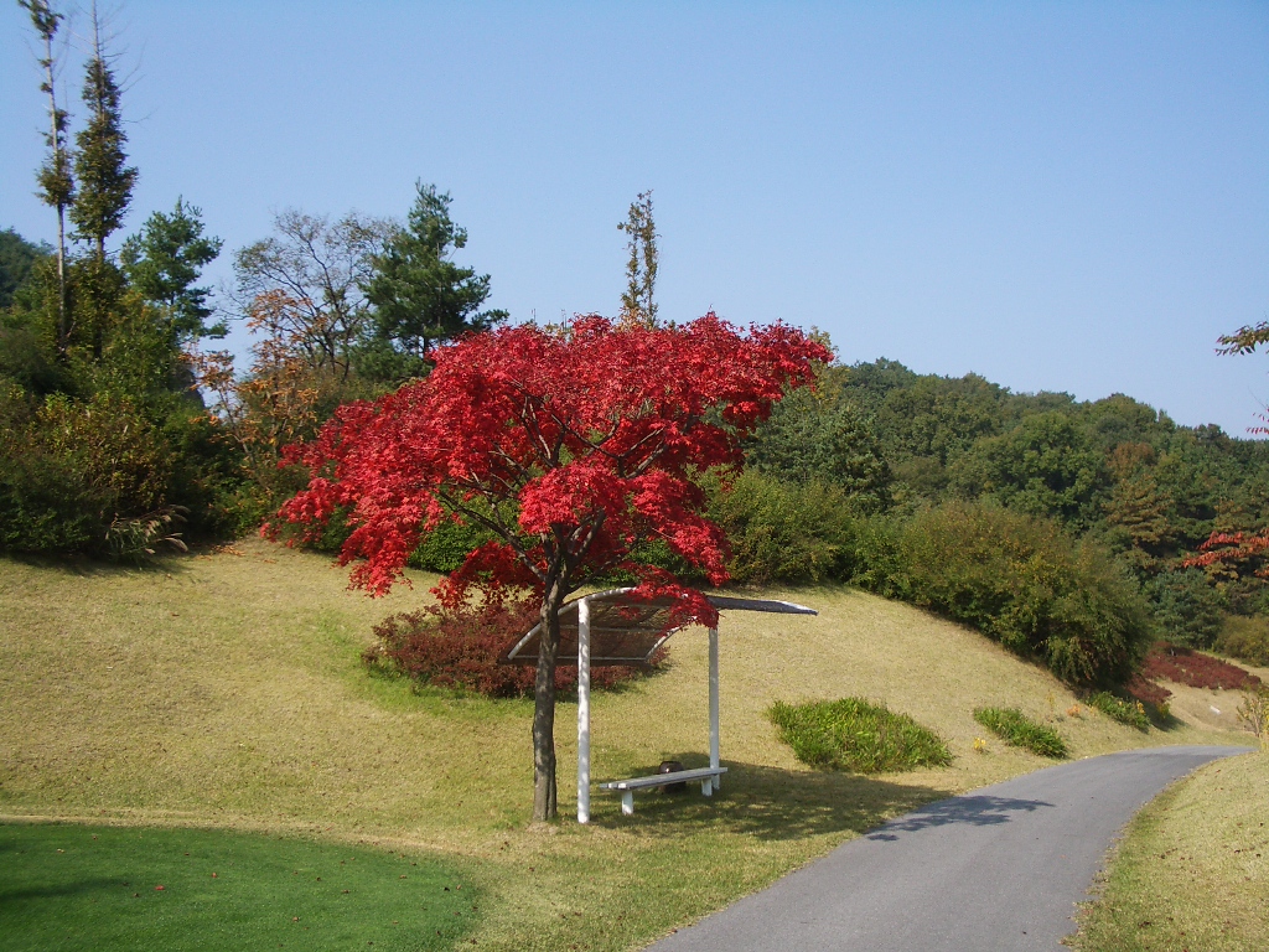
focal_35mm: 35
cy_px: 476
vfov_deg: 40.7
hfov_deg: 52.6
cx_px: 634
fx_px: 1283
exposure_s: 1/400
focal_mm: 5.8
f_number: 4.3
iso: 80
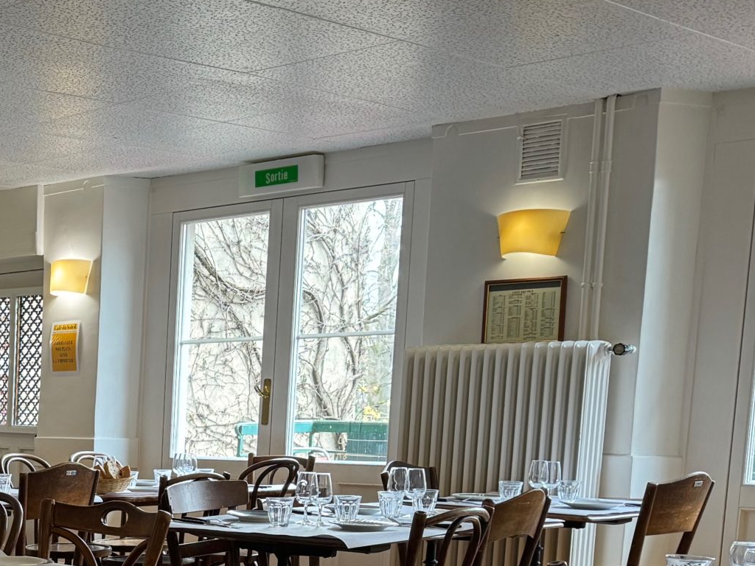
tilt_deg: -7.3
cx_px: -97
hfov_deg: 28.8
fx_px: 1309
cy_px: 584
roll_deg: +0.3
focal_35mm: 60
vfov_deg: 23.3
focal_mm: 6.86
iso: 200
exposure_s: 1/50
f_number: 1.78
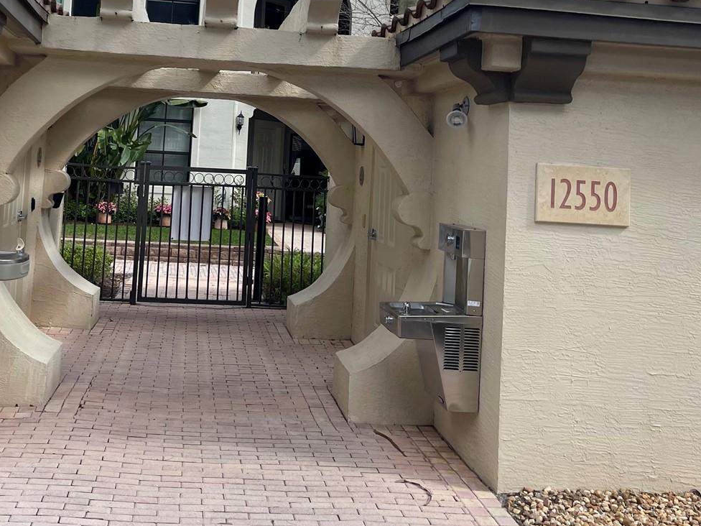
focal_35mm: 41
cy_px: 105
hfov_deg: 45.3
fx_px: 830
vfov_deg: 34.1
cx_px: 252
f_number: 1.6
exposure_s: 1/1266
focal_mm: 5.1
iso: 32
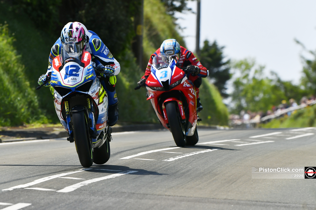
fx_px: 2633
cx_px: 158
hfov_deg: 6.9
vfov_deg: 4.6
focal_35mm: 300
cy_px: 105
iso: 140
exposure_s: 1/800
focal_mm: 200
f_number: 4
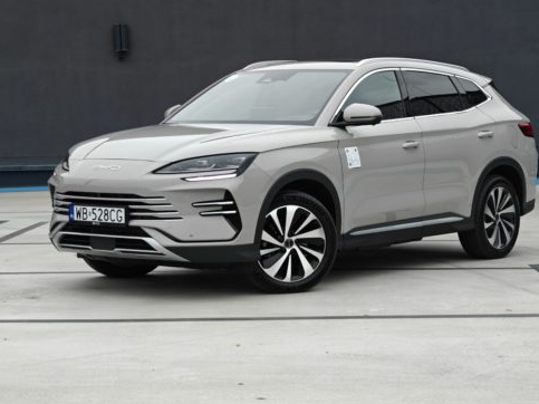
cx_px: 311
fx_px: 1354
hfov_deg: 22.5
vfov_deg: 17.0
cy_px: 194
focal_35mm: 87
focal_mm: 13.3
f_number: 4.5
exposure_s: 1/200
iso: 100
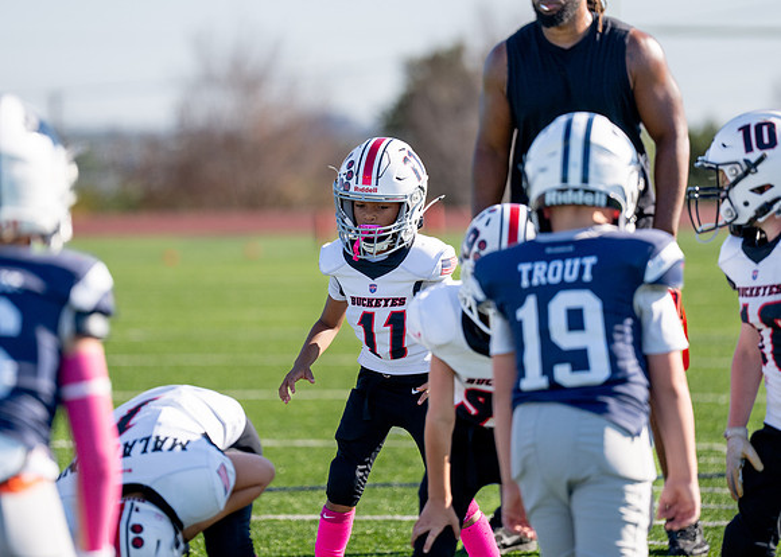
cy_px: 242
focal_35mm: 249
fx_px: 5520
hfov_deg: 8.1
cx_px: 330
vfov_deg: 5.8
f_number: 2.8
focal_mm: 200
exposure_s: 1/4000
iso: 320
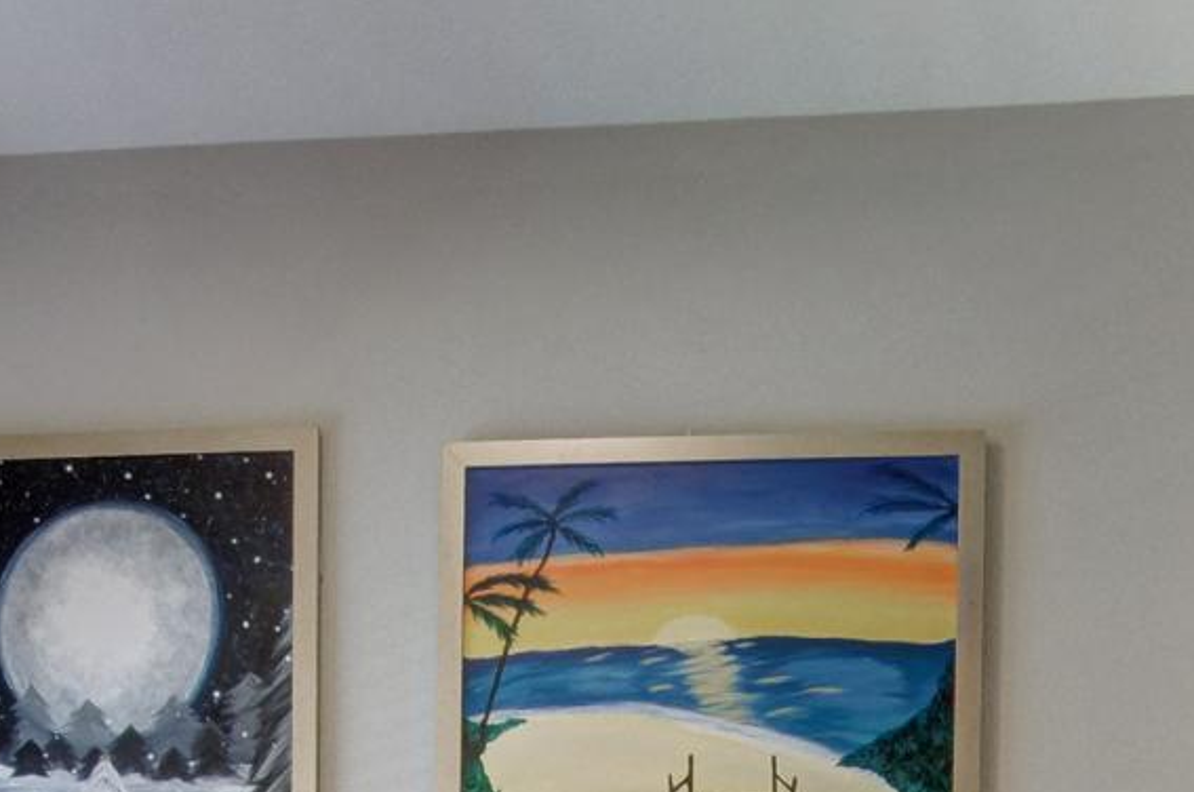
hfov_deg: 22.3
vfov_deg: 13.2
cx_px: 733
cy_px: 1485
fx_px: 3024
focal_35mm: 91
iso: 400
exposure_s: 1/30
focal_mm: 11.5
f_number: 9
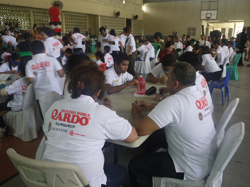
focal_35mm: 32
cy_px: 94
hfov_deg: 56.8
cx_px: 125
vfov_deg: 44.2
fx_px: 231
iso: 200
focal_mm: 16
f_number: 3.7
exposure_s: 1/30
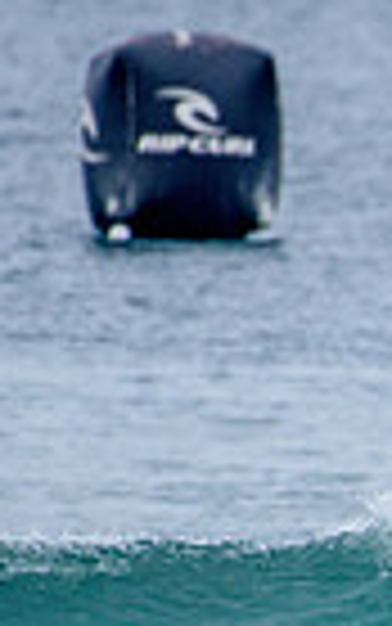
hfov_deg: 0.6
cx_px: 928
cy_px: 678
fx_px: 36354
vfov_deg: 1.0
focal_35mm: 2129
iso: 280
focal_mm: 500
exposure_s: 1/2000
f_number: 5.6
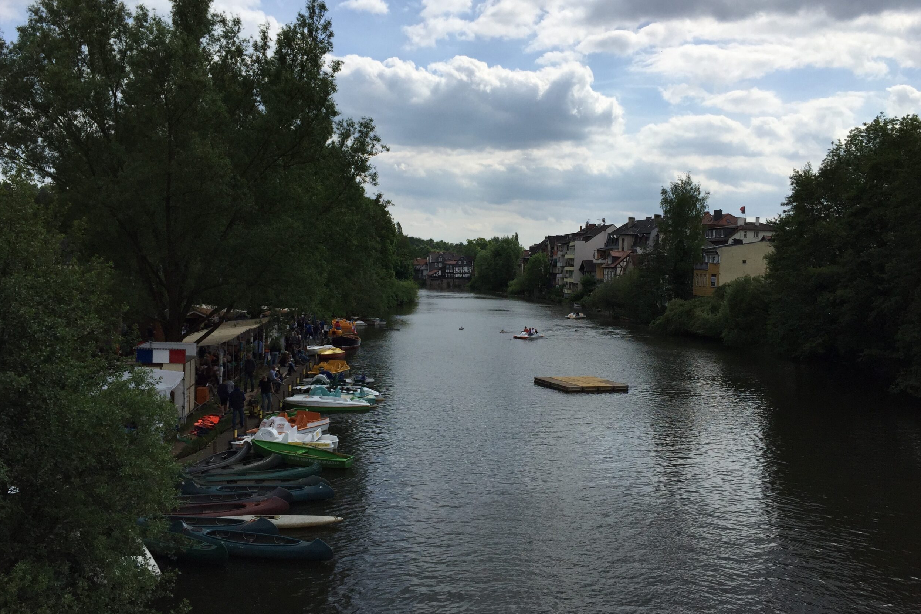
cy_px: 308
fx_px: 793
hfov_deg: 60.3
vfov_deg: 42.3
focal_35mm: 31
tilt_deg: -2.3
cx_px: 453
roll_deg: -2.4
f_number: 2.2
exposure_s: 1/4405
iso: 32
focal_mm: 4.15
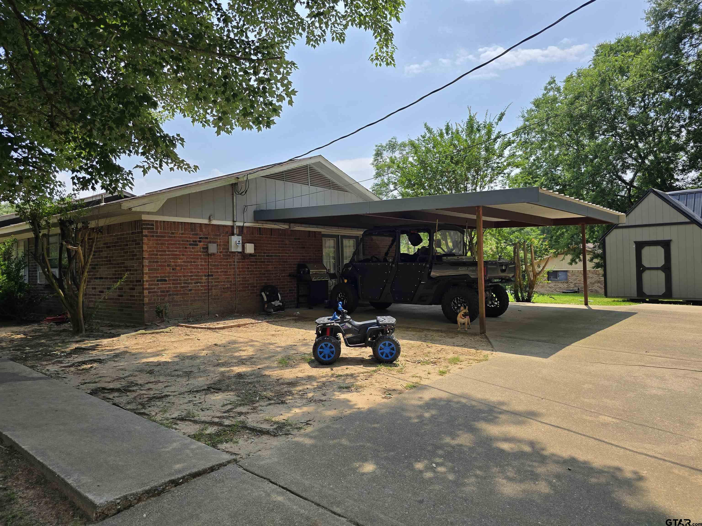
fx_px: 466
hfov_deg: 73.9
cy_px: 263
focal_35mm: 23
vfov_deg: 58.9
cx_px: 351
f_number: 1.7
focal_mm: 6.3
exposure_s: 1/960
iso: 12
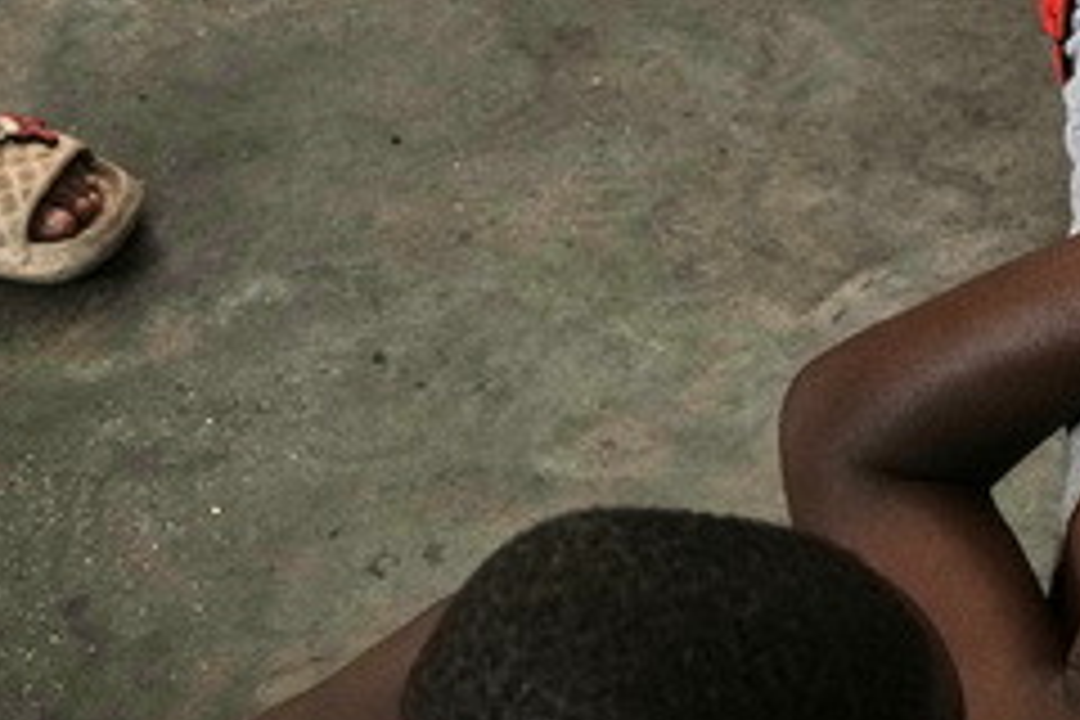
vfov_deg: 10.2
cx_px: 1836
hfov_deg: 14.4
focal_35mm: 128
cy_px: 1206
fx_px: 3840
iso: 1000
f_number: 2.8
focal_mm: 30
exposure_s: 1/125
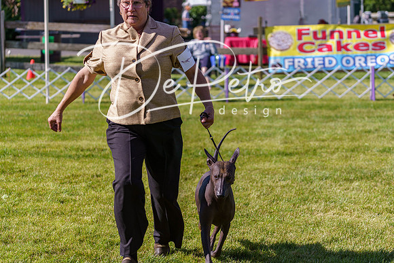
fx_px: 1127
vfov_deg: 13.3
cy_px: 132
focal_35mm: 103
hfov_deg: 19.8
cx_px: 197
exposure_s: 1/1250
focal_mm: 103
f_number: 4
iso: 250
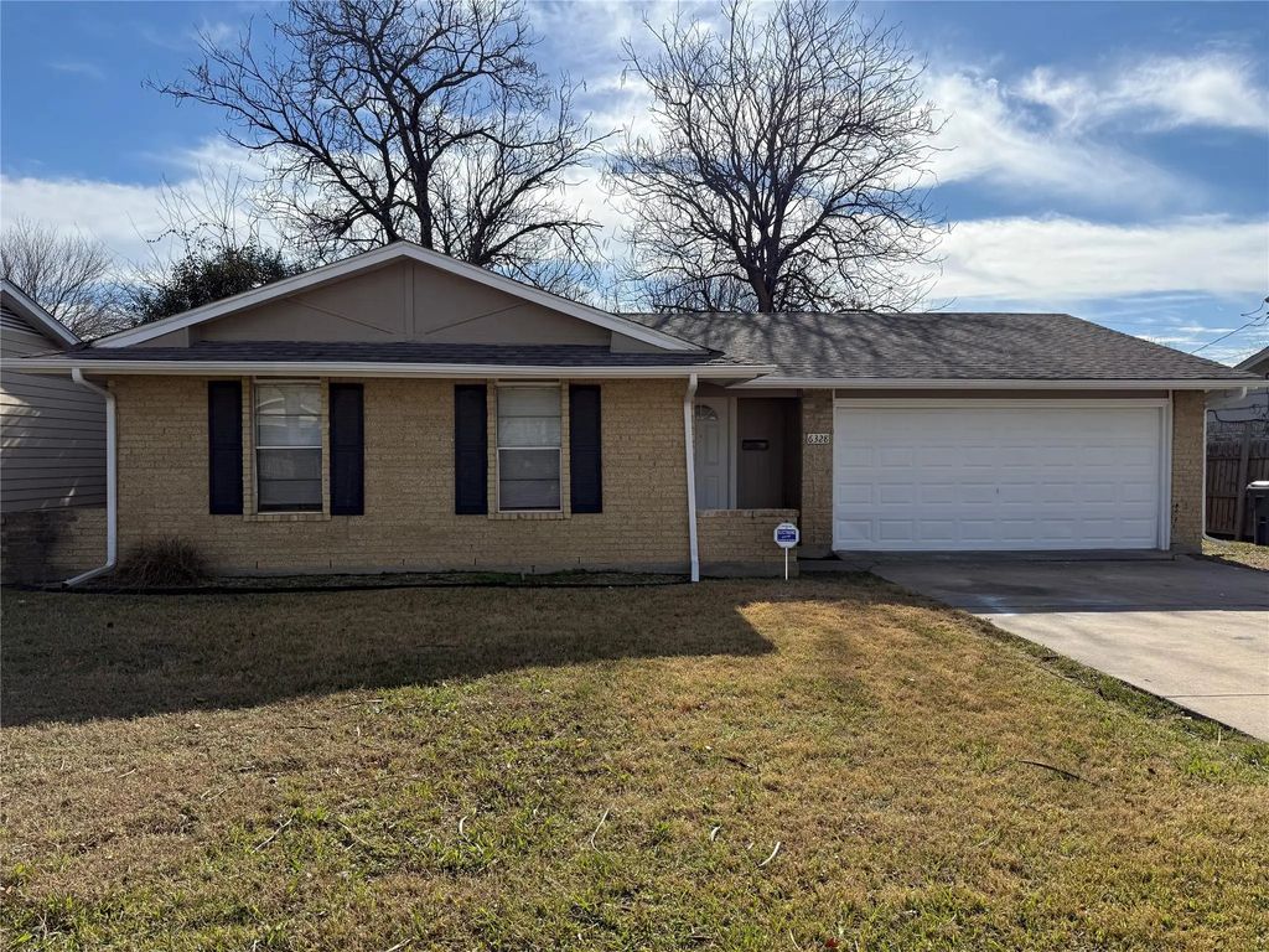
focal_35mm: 24
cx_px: 634
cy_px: 476
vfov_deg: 56.8
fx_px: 880
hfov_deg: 71.6
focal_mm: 6.76
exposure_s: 1/6711
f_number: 1.78
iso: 80
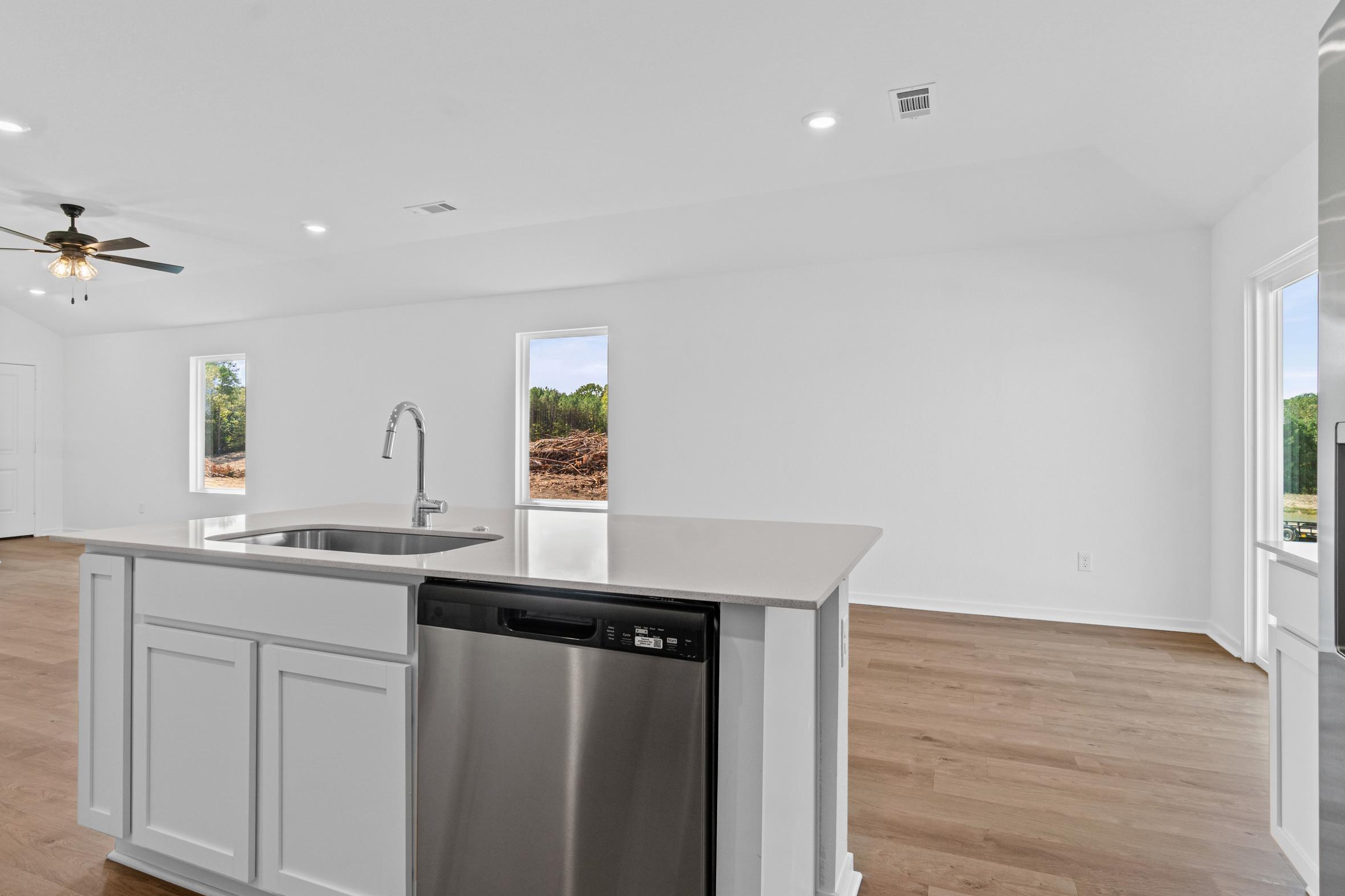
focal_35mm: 19
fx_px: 710
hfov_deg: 86.9
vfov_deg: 64.5
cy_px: 451
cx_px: 666
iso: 250
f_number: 9
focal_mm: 12
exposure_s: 1/13
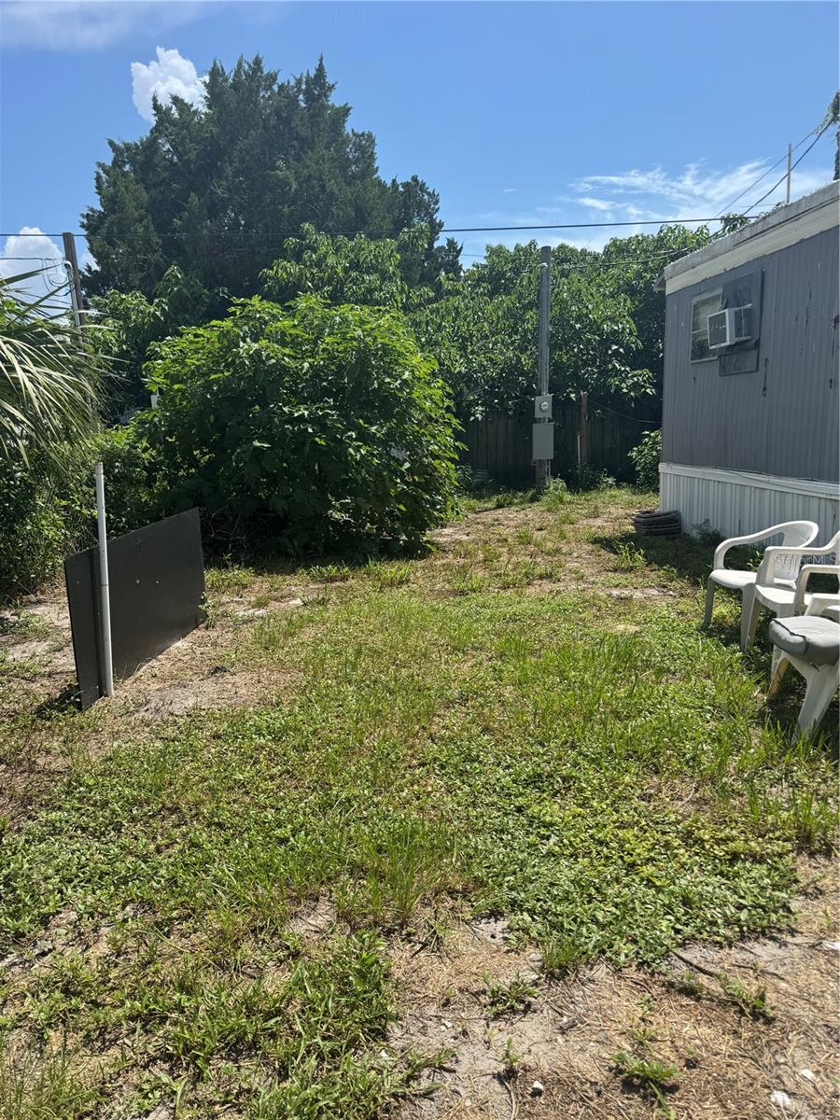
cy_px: 560
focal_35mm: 24
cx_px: 420
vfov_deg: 71.6
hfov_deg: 56.8
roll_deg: +1.3
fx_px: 777
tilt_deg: -8.5
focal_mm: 6.76
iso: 80
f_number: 1.78
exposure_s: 1/3802
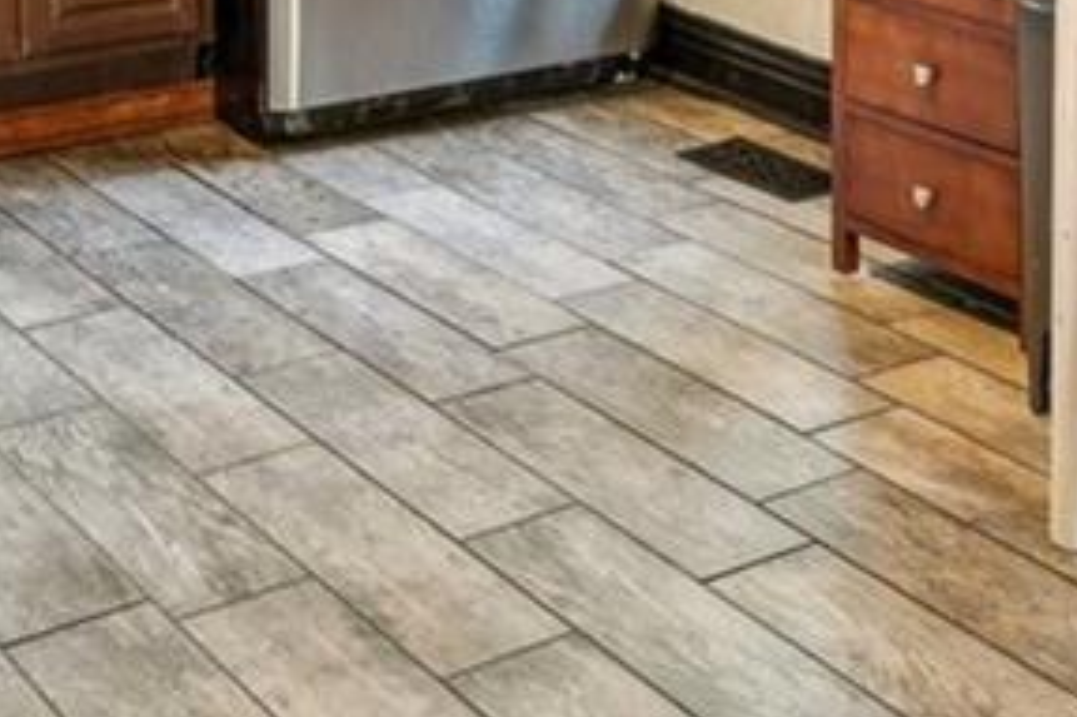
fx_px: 2332
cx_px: 859
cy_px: -582
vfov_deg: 15.1
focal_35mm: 78
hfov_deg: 25.6
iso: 400
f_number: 8
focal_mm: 14
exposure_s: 1/2.5
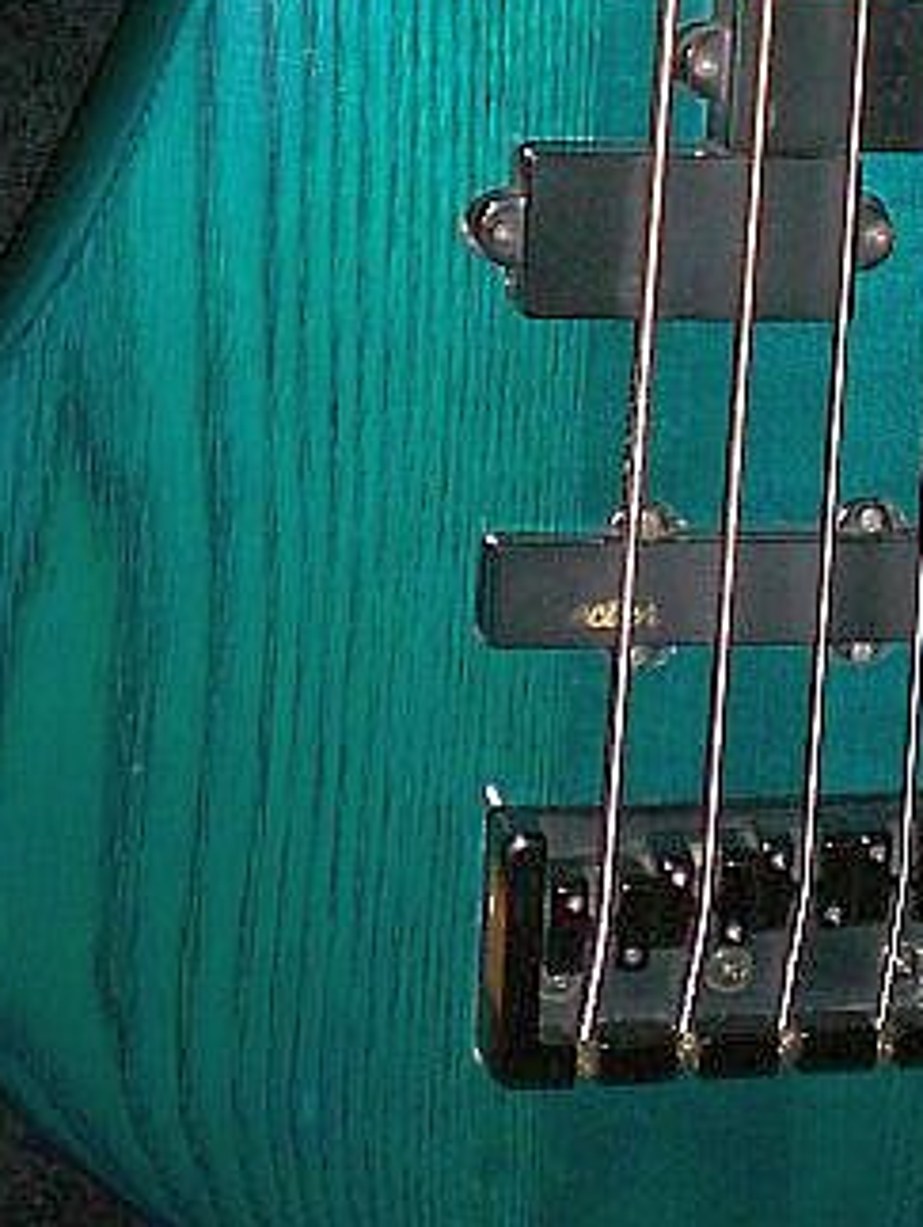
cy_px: -46
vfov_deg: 20.1
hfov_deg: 15.7
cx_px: 558
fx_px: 3335
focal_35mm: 94
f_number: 3.1
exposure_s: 1/60
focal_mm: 6.3
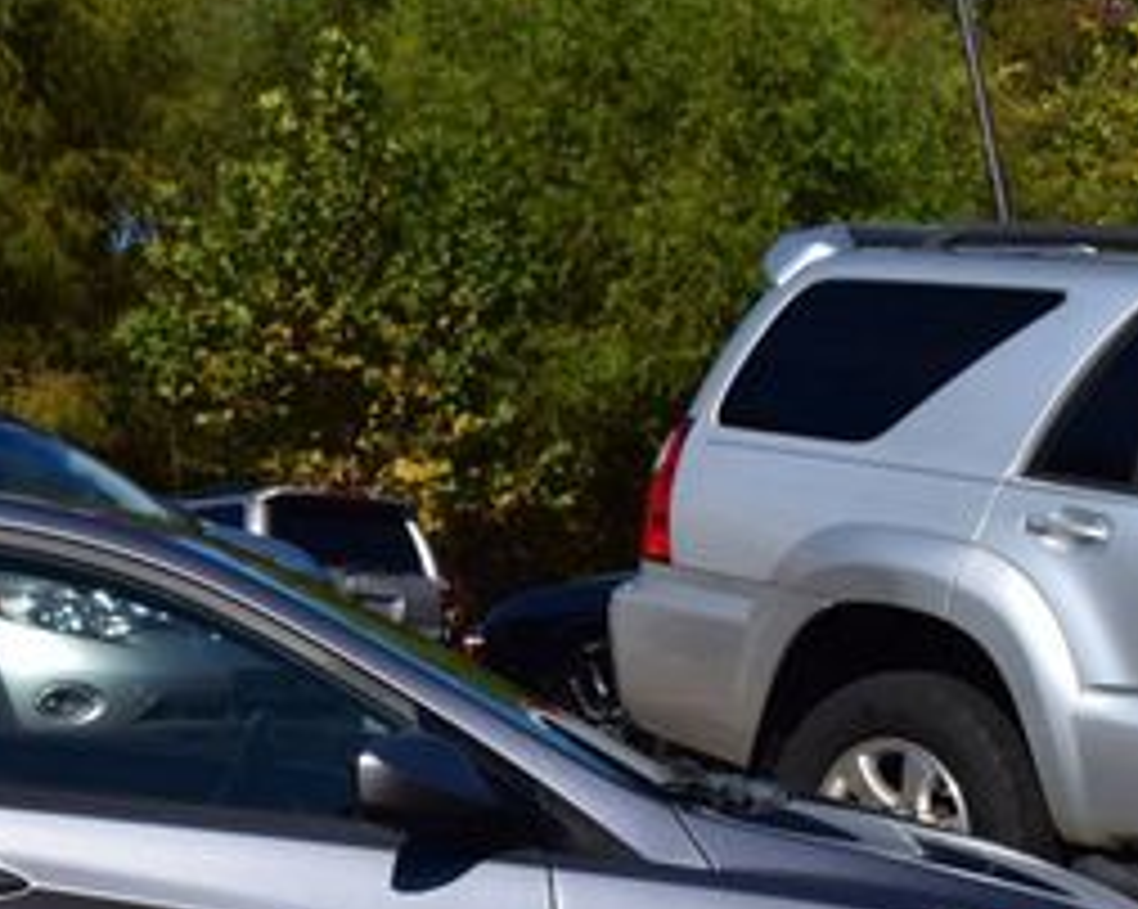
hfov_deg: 15.6
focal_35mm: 121
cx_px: -13
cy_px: 850
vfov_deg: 12.6
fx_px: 4072
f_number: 11
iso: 200
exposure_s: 1/500
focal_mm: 34
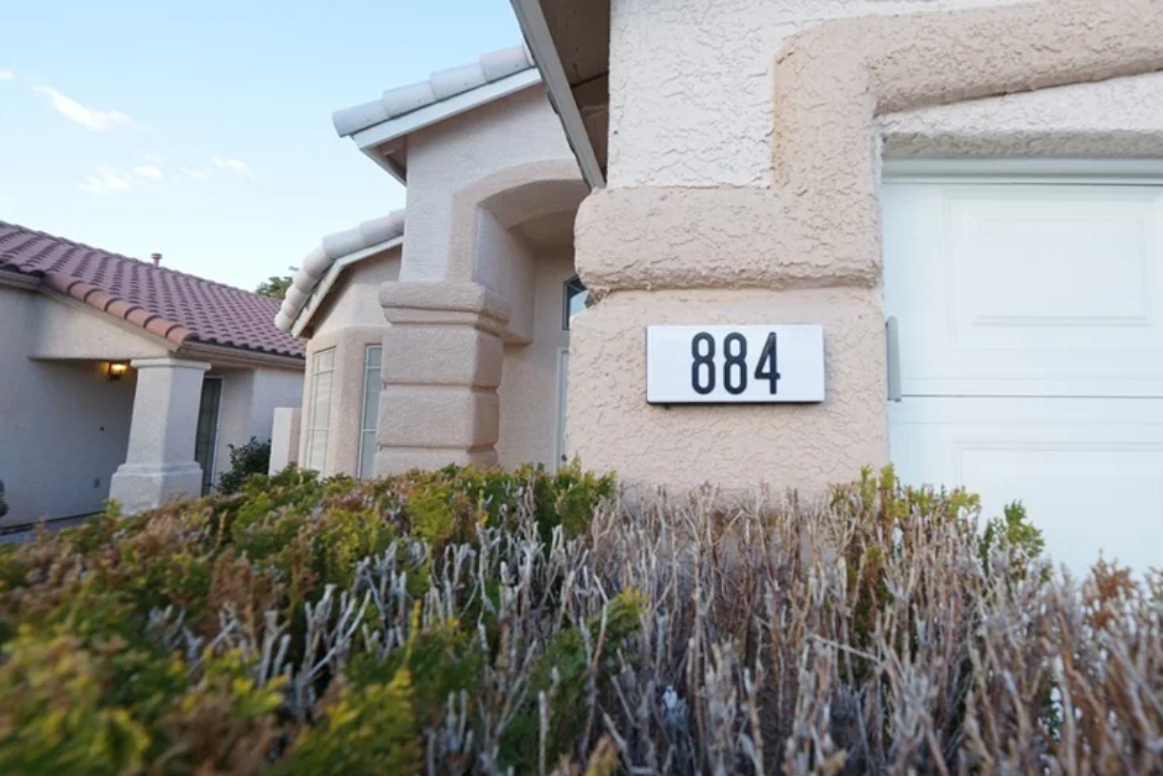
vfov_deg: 67.2
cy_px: 344
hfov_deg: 88.9
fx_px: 582
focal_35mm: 18
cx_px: 694
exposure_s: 1/125
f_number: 8
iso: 400
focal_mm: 14
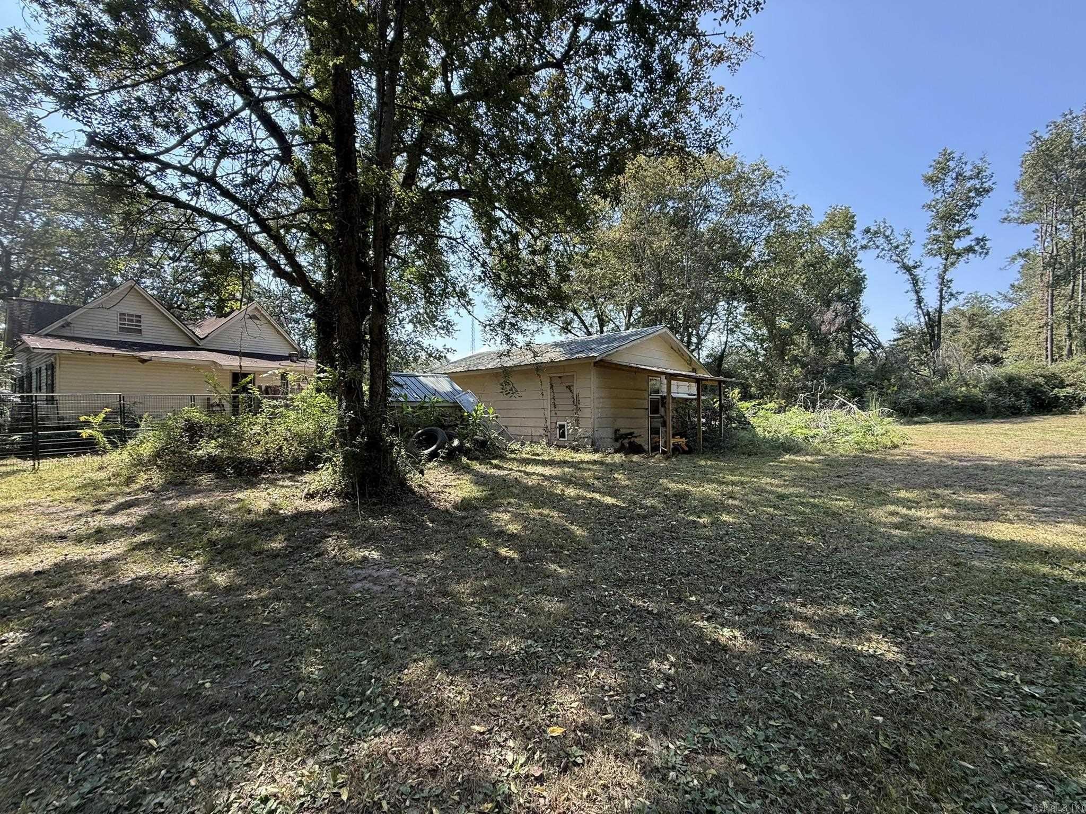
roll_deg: +0.0
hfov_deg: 102.1
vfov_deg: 85.7
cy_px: 407
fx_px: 439
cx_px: 543
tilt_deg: +0.2
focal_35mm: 14
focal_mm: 2.22
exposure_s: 1/342
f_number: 2.2
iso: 64
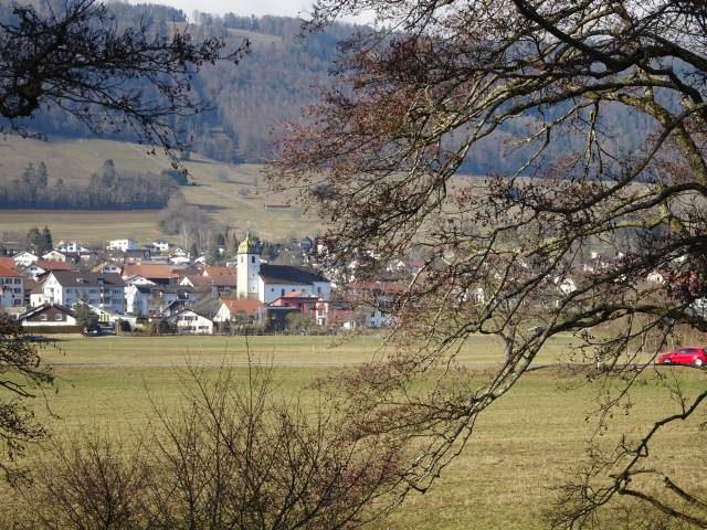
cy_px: 265
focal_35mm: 88
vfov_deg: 16.8
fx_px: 1797
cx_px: 354
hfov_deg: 22.3
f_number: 5
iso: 80
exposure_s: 1/250
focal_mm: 14.99
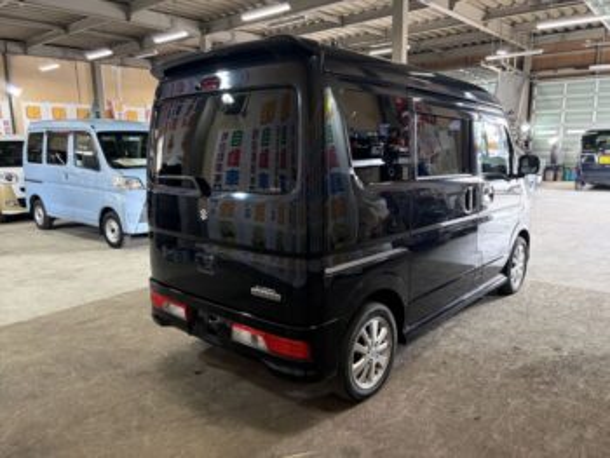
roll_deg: +1.1
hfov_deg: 67.3
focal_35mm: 26
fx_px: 458
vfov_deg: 53.1
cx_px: 305
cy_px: 229
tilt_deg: -10.6
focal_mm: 5.96
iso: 200
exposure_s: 1/50
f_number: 1.6
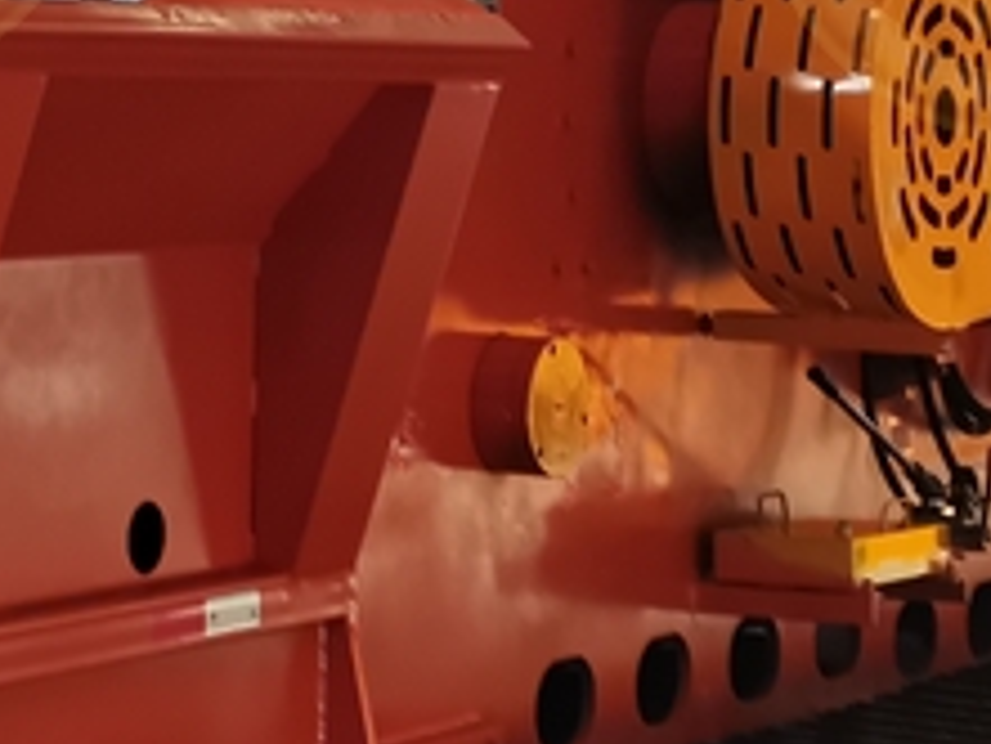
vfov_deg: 10.3
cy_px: -193
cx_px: -296
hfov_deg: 13.5
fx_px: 4039
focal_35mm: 141
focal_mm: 5.58
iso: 250
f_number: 1.8
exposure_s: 1/100
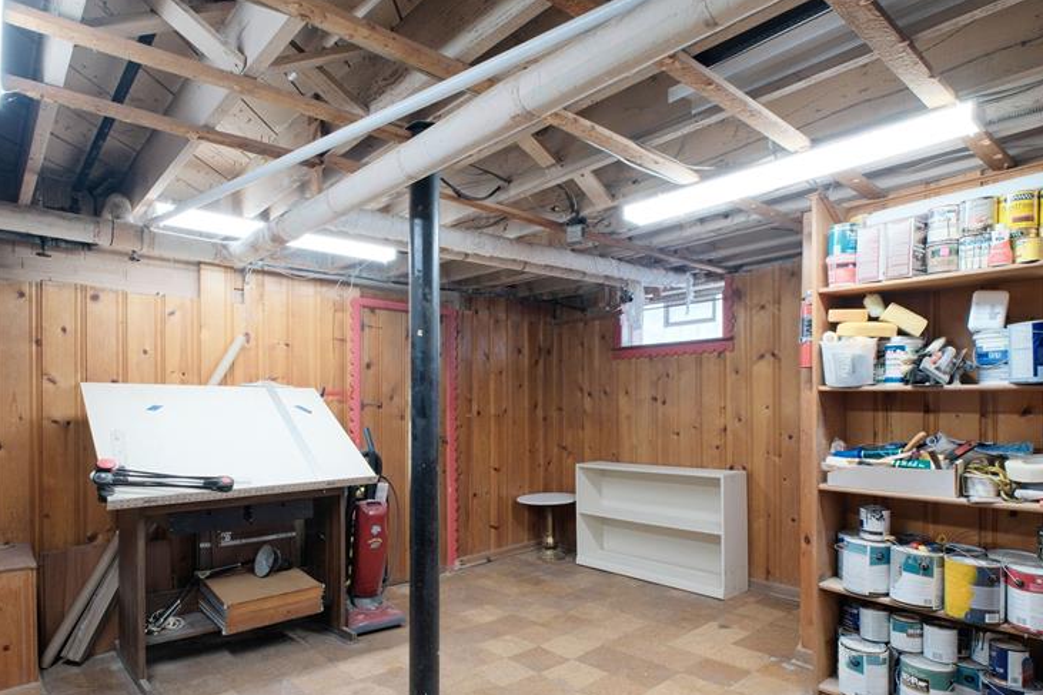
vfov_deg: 59.0
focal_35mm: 21
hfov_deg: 81.2
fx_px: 608
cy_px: 412
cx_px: 497
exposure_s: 1/2
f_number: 6.4
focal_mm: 10
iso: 1000
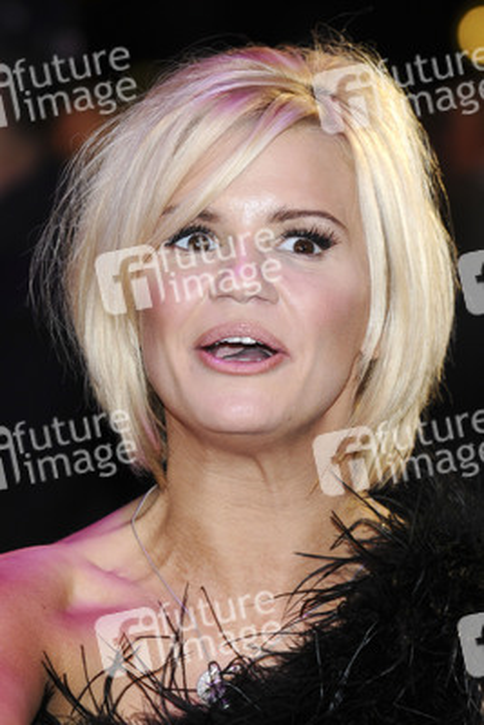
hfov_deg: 7.6
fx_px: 3627
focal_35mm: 180
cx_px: 242
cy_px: 362
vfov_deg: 11.4
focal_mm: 120
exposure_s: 1/200
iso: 400
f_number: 4.5
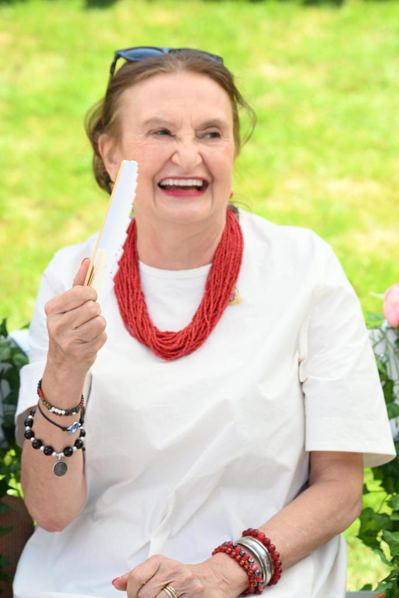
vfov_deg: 19.5
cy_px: 299
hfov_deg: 13.0
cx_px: 200
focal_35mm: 105
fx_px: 1745
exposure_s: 1/500
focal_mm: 70
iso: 250
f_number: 4
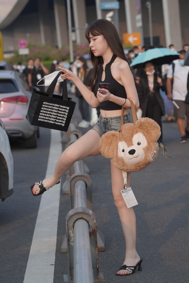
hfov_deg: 10.2
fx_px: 1063
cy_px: 142
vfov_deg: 15.2
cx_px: 94
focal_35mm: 135
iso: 320
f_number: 6.3
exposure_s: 1/500
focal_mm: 135
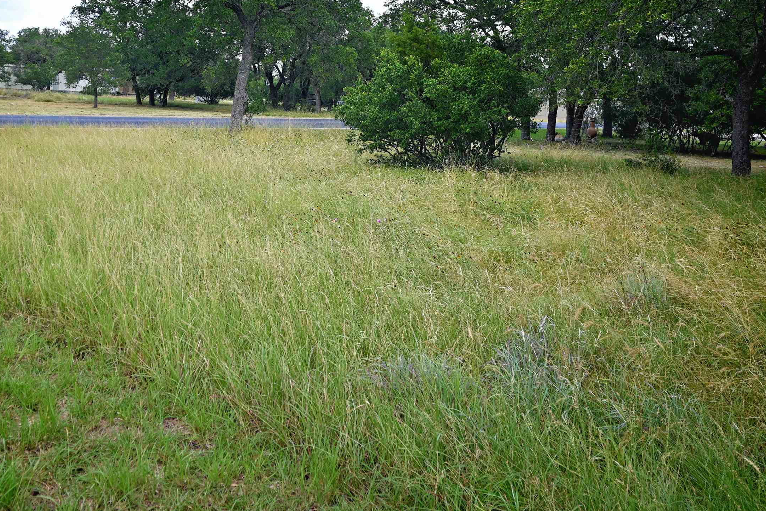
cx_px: 329
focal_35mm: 34
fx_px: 724
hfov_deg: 55.6
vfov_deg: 38.3
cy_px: 156
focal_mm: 24
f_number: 5.6
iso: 140
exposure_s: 1/250
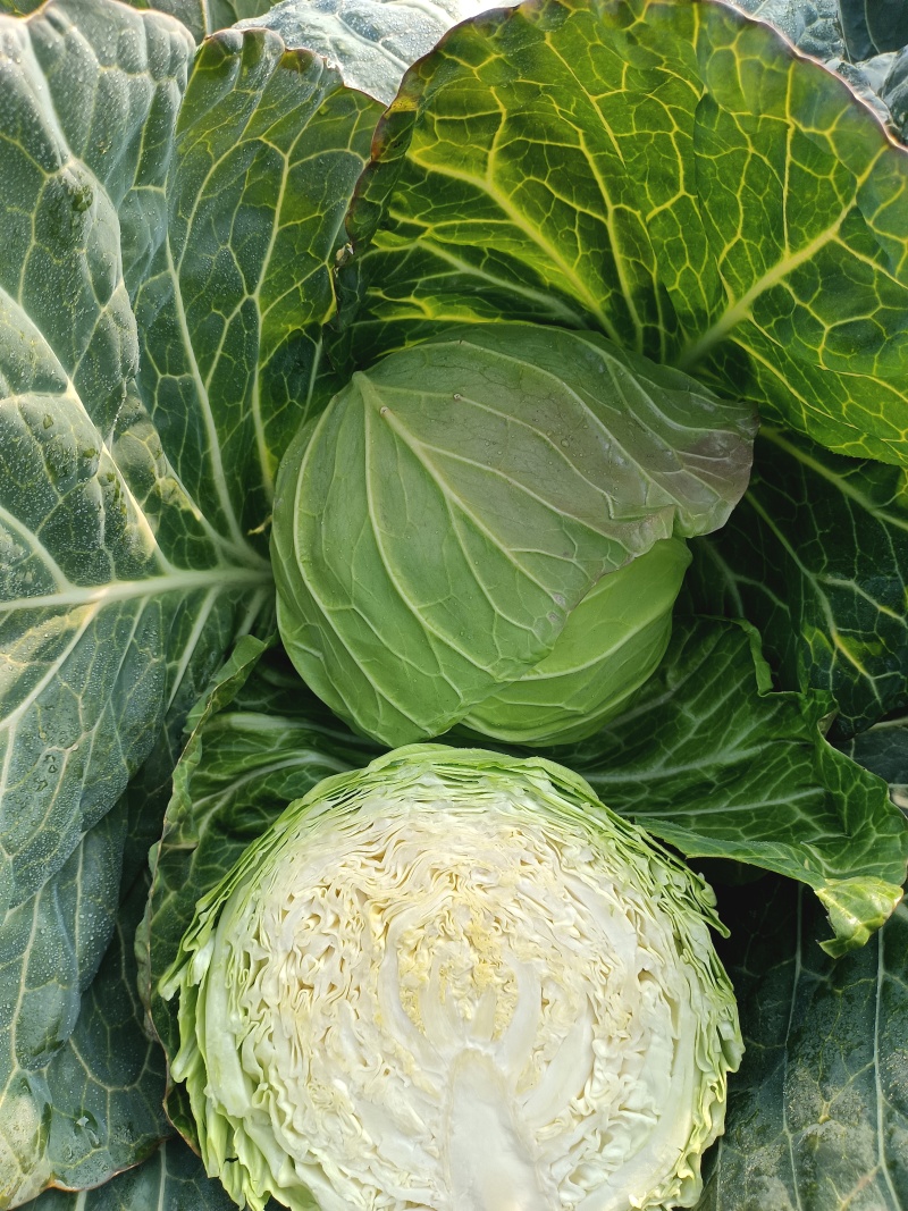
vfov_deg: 67.3
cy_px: 606
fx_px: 910
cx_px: 454
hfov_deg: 53.1
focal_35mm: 26
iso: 100
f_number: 1.8
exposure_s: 1/425
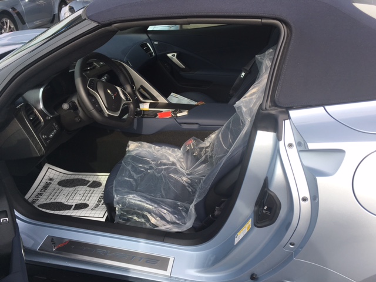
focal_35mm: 29
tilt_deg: -26.2
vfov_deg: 48.2
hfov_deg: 61.7
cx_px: 188
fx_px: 315
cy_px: 141
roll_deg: +1.1
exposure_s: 1/596
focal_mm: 4.15
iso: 25
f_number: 2.2
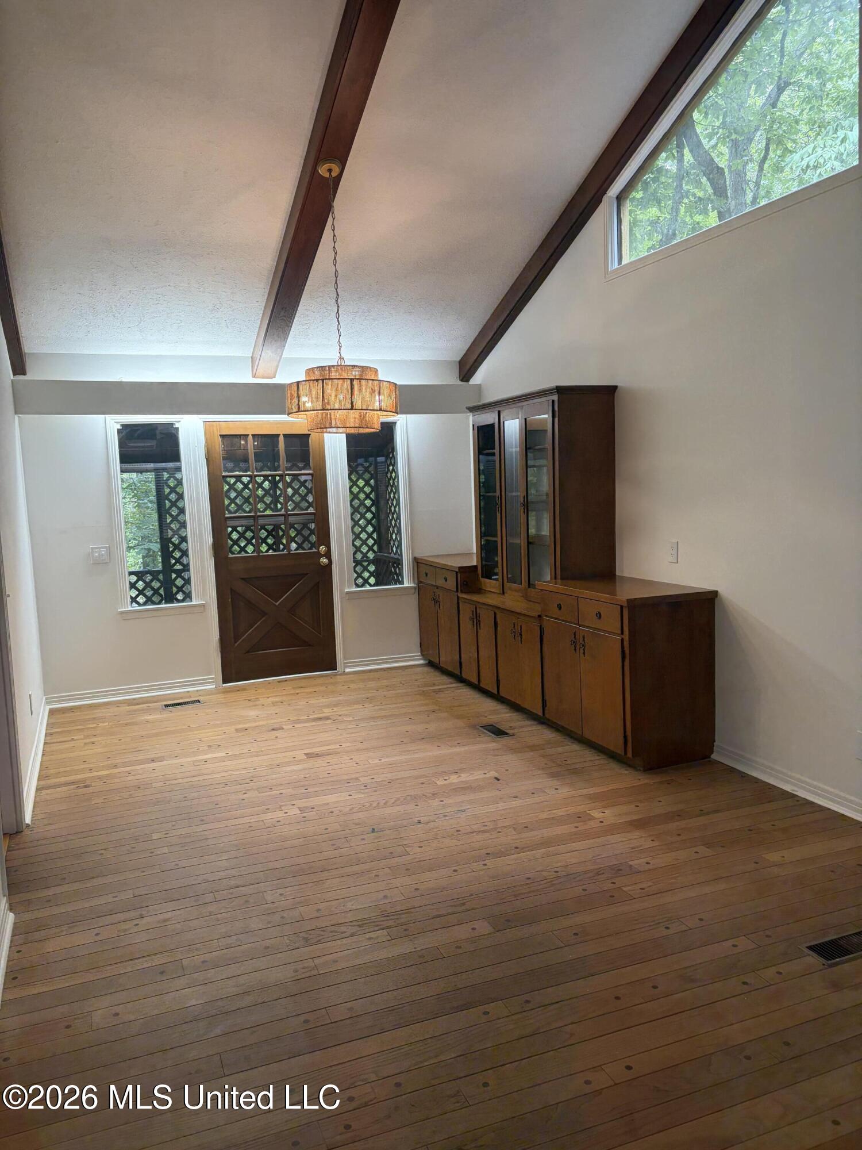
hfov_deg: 53.1
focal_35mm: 26
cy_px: 575
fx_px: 863
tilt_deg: -6.1
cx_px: 431
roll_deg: +2.9
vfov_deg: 67.3
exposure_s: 1/60
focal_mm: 5.96
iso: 100
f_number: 1.6
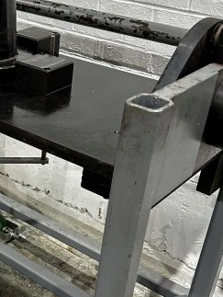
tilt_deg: -31.8
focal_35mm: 57
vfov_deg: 33.4
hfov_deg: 24.8
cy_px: 203
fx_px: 489
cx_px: 15
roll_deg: -2.2
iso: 320
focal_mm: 6.86
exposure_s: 1/60
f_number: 1.78
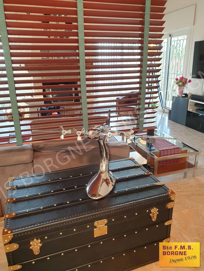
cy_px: 136
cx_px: 102
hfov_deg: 53.1
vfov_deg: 67.3
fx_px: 204
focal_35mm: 26
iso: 125
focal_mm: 4.3
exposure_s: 1/50
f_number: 2.4
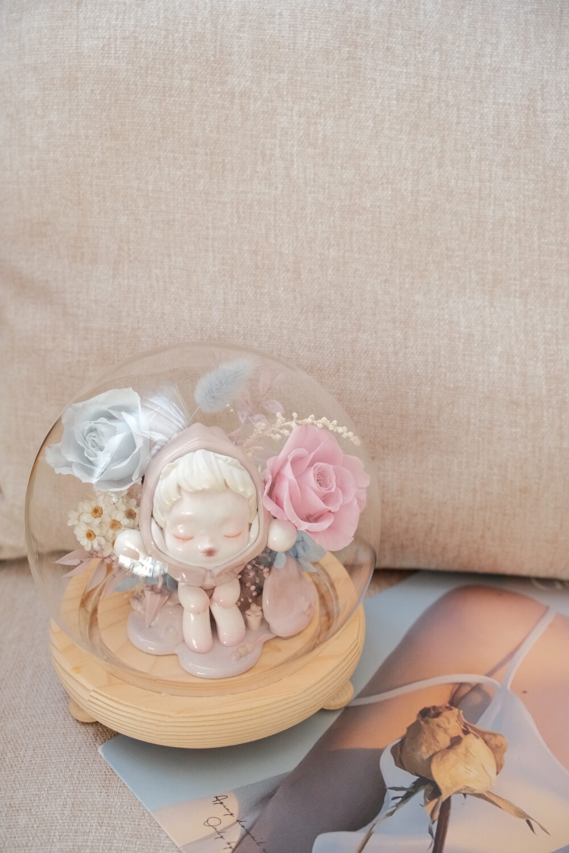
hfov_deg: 32.6
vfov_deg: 47.4
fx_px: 972
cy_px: 426
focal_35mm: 41
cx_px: 284
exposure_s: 1/100
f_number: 4
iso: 2000
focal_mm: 27.6
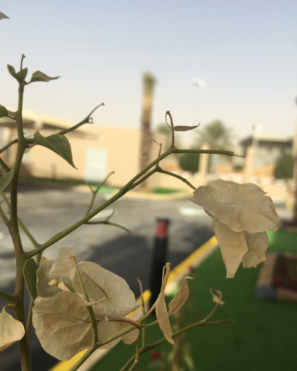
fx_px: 428
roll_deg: -4.2
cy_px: 199
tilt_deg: -5.2
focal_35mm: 39
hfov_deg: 38.2
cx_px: 147
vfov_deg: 46.8
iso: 25
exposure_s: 1/1083
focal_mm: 4.15
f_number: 2.2
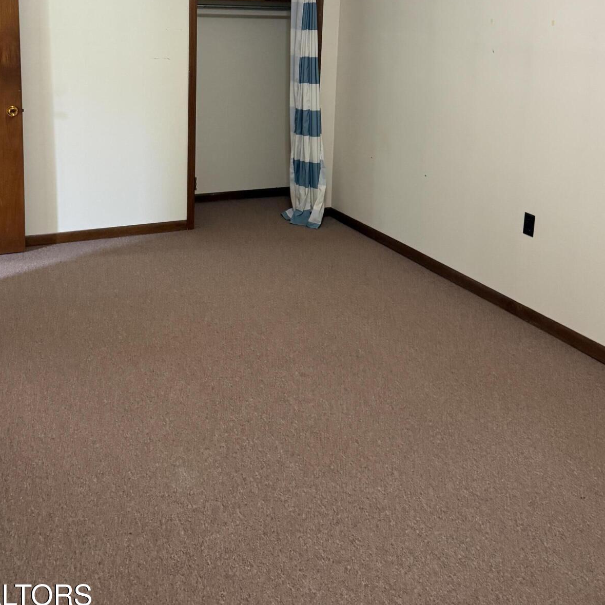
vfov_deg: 44.0
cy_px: 129
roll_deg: -0.9
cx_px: 260
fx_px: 712
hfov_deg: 45.9
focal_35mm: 36
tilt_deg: -7.4
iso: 500
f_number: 1.78
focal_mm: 6.76
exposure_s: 1/60
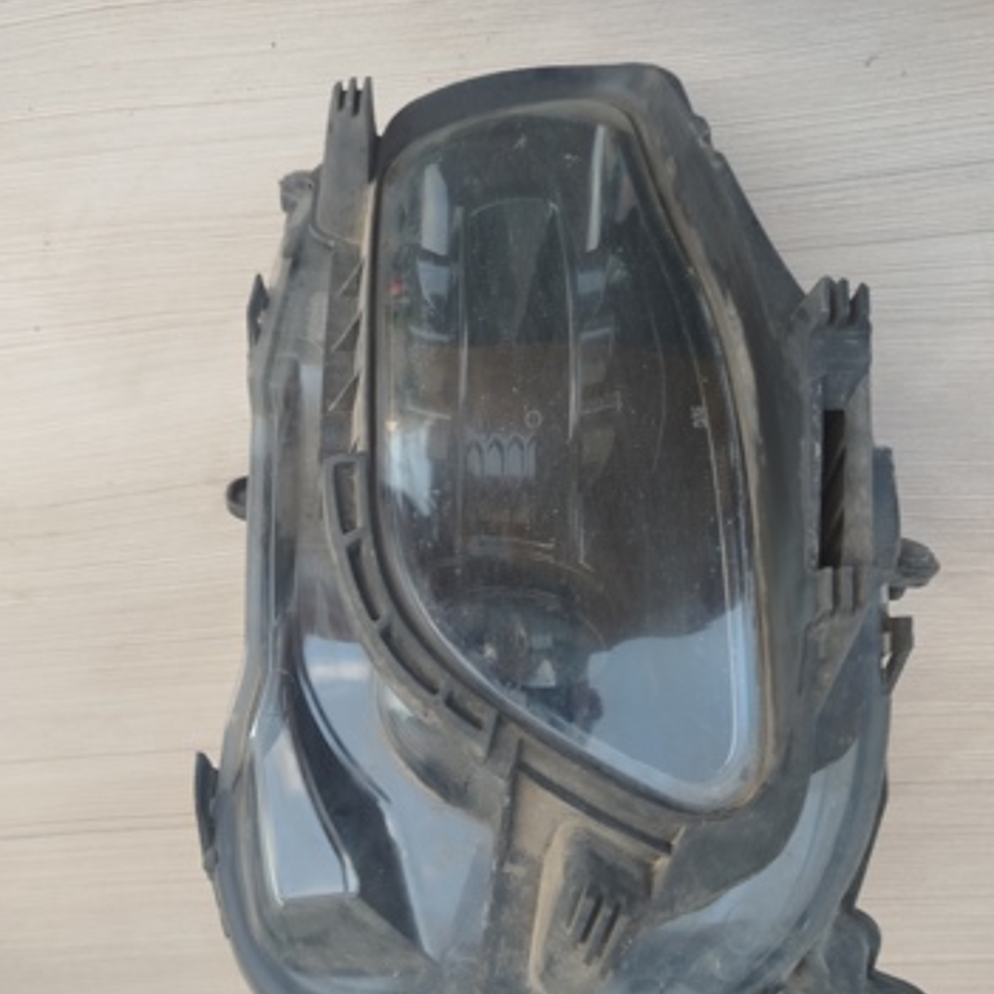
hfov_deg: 55.6
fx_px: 942
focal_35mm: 29
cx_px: 507
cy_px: 595
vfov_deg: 55.2
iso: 50
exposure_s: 1/50
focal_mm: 5.31
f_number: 1.7
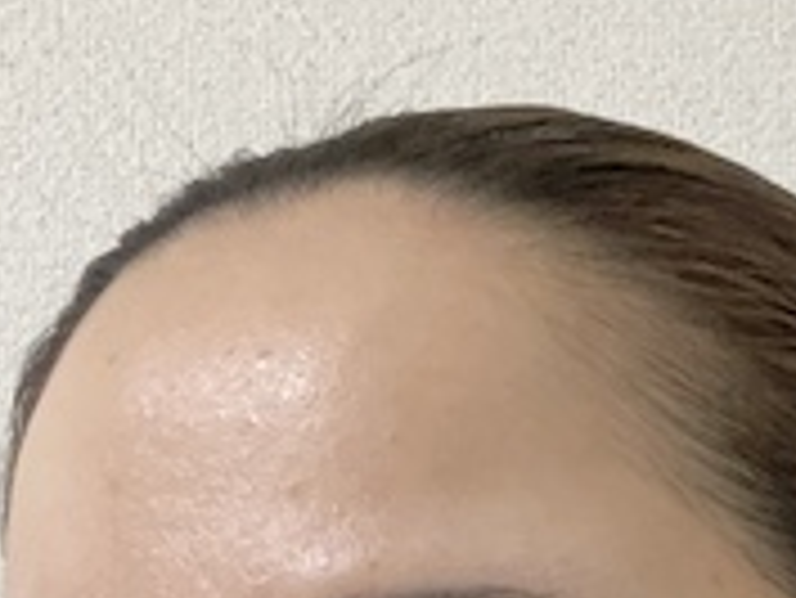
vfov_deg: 15.6
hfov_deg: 23.5
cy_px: 1030
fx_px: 1910
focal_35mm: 83
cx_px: 504
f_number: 2.2
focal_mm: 2.71
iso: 320
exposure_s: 1/40
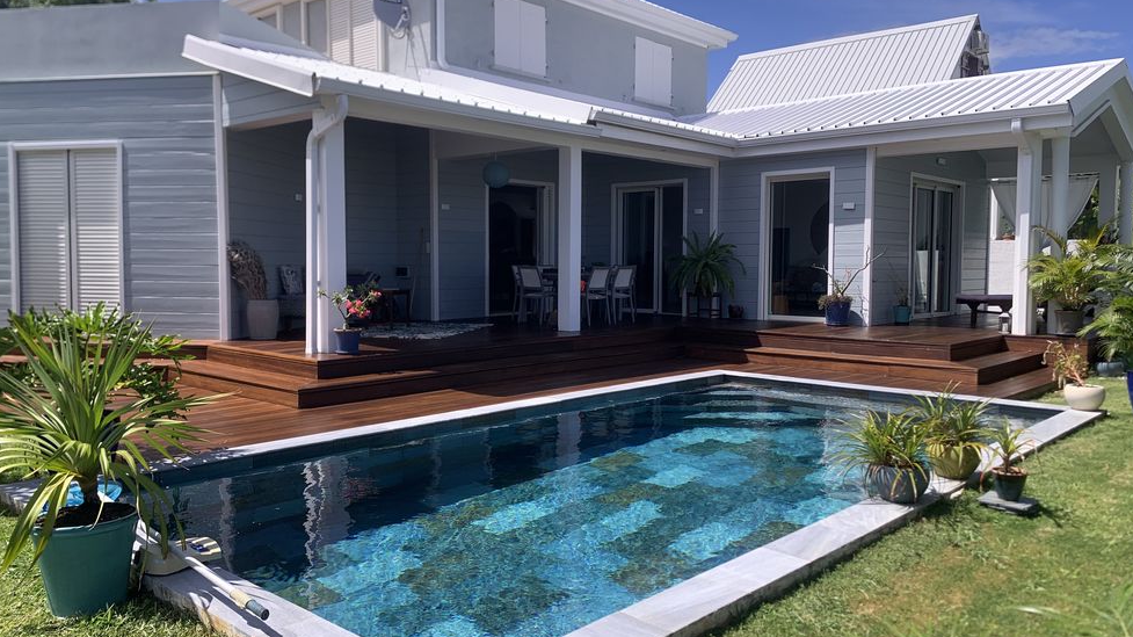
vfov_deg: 40.1
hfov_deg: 66.1
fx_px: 871
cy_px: 326
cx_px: 558
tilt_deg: -1.6
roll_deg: -1.5
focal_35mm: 29
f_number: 1.8
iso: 25
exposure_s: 1/2257
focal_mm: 4.25
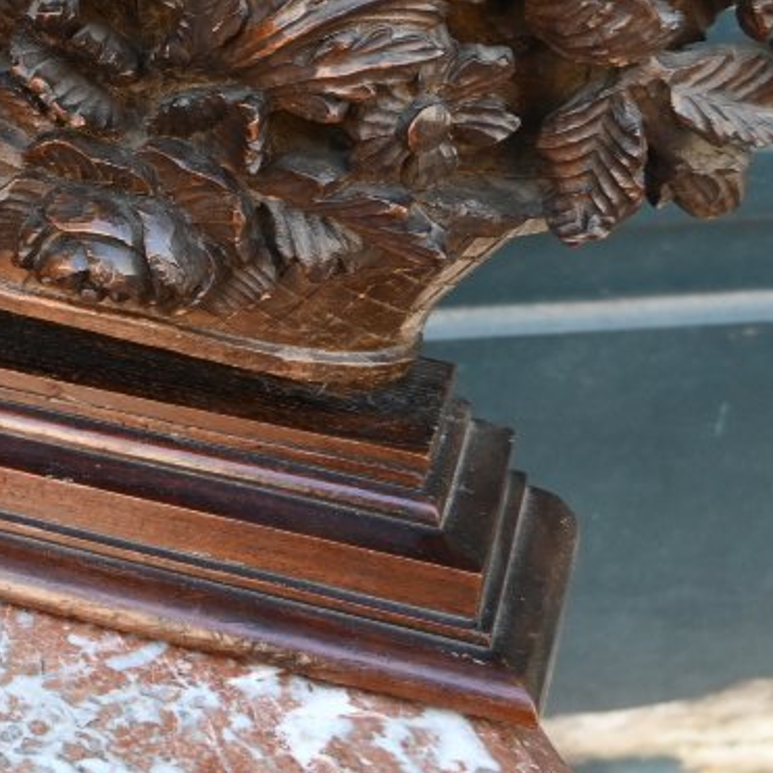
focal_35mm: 101
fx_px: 2553
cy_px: 100
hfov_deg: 15.6
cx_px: -458
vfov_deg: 17.0
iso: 400
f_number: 3.8
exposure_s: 1/200
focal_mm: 24.5
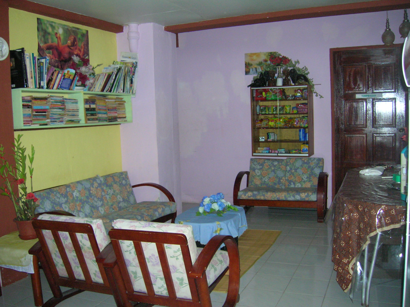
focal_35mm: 34
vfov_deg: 41.7
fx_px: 402
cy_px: 154
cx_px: 205
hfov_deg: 54.0
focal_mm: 5.7
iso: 192
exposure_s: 1/60.1
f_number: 2.9
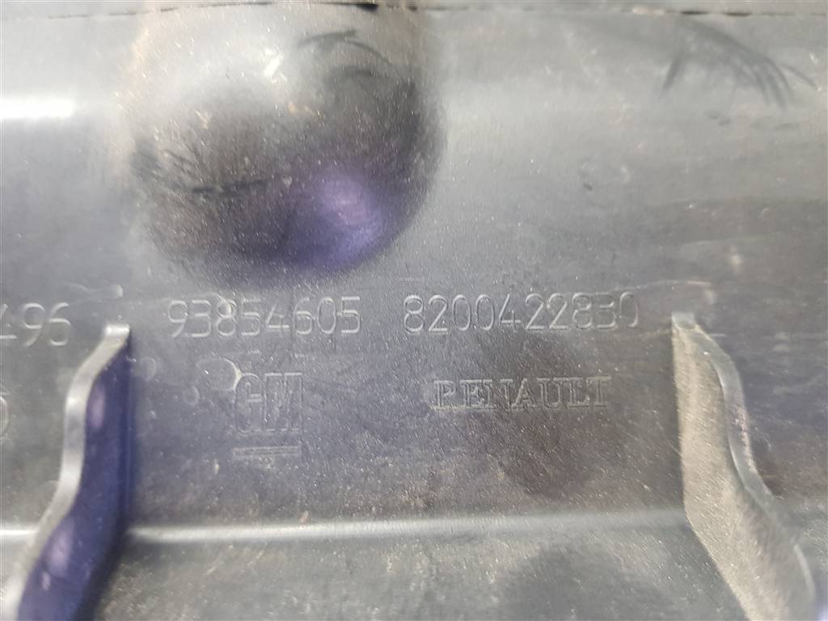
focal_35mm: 26
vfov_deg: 53.1
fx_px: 622
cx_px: 414
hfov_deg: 67.3
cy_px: 310
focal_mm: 4.2
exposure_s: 1/33
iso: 200
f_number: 1.7
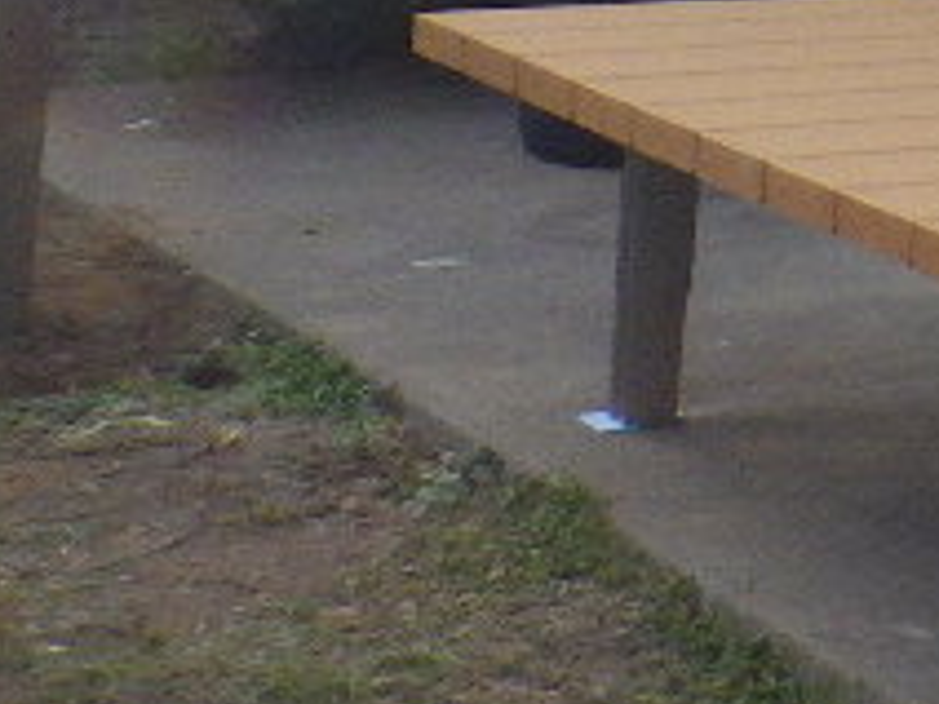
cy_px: -930
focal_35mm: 169
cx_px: 2529
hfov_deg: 9.8
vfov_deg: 8.2
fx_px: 4584
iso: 250
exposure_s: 1/250
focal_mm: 5
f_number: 4.2
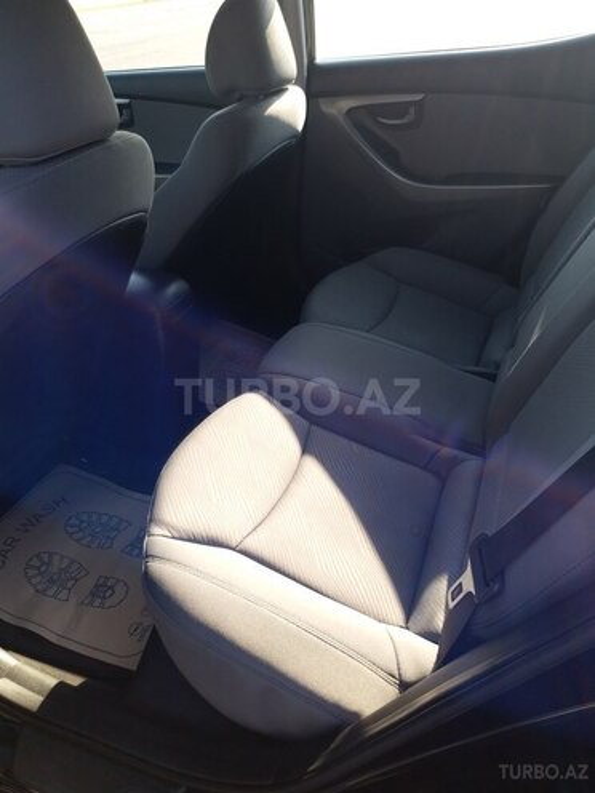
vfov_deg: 65.3
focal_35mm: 27
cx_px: 298
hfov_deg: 51.4
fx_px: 619
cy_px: 396
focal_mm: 3.6
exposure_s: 1/150
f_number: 1.9
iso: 40
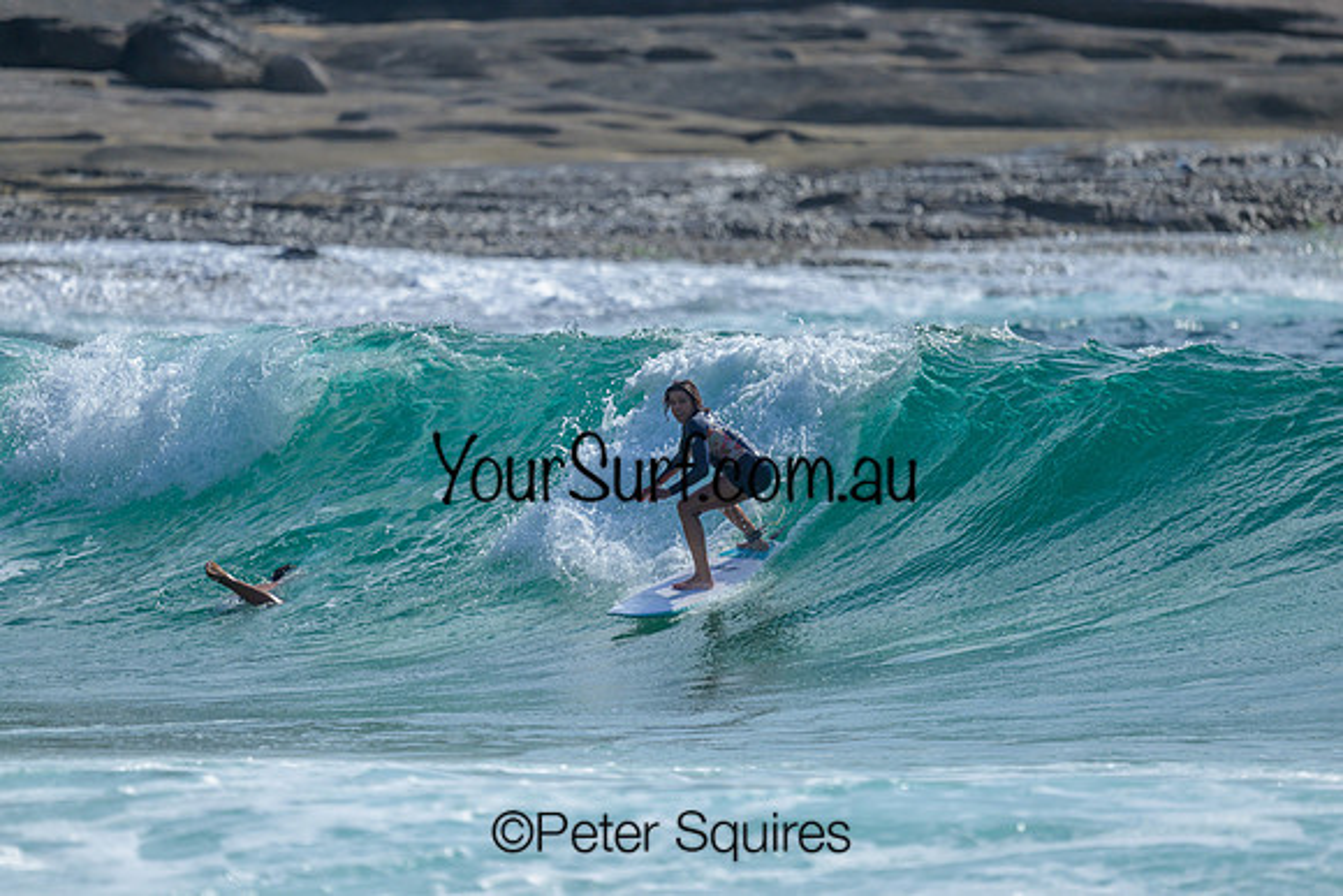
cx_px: 672
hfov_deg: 2.6
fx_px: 29850
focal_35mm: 800
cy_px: 448
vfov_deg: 1.7
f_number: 6.3
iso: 180
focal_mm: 800
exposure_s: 1/2000
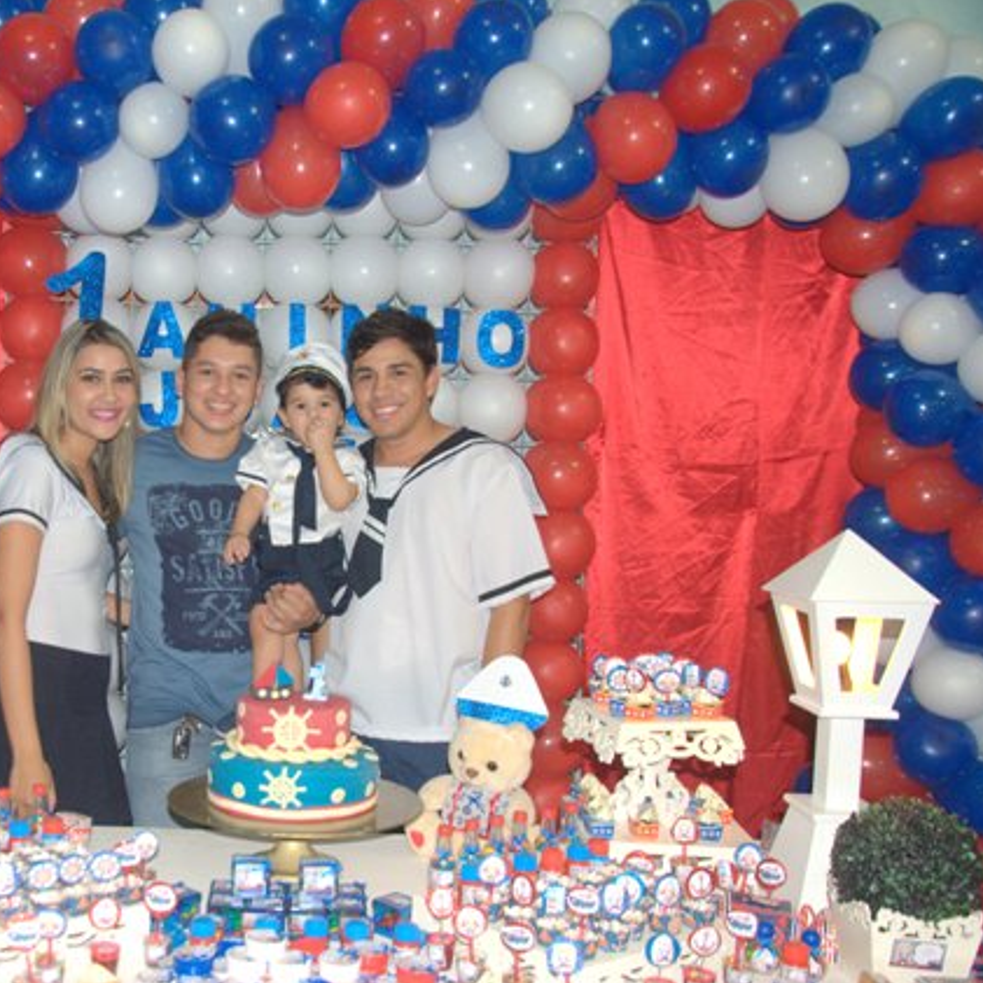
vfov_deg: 41.3
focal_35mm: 41
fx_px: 1306
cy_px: 490
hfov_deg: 40.1
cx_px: 248
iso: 800
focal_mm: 21
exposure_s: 1/60
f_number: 4
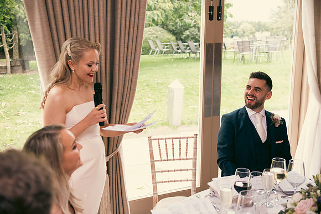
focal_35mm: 45
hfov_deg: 43.6
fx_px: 401
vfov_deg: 29.9
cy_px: 107
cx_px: 160
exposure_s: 1/160
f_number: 3.5
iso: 640
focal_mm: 45
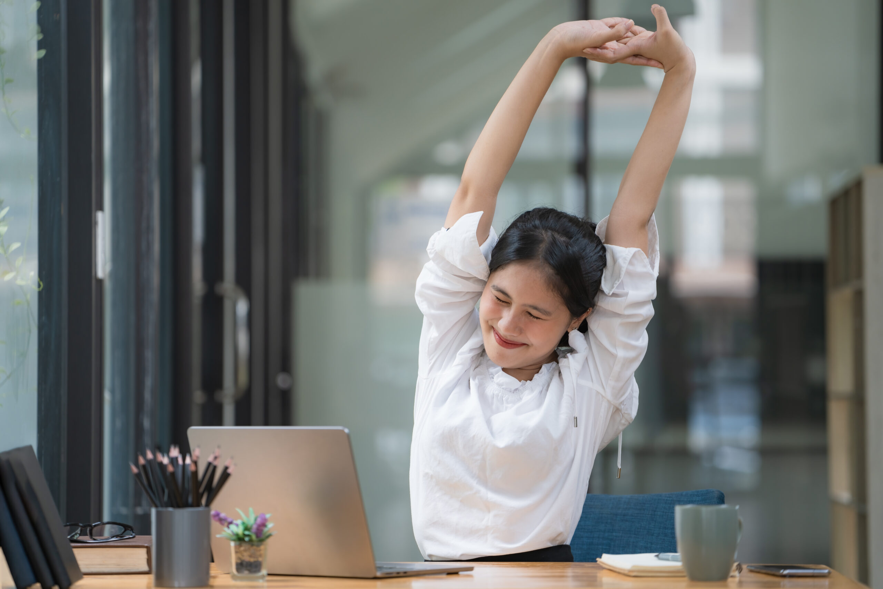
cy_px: 294
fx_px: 3311
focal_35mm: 135
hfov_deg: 15.2
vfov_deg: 10.2
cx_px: 442
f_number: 2.8
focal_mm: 135
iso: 200
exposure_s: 1/125
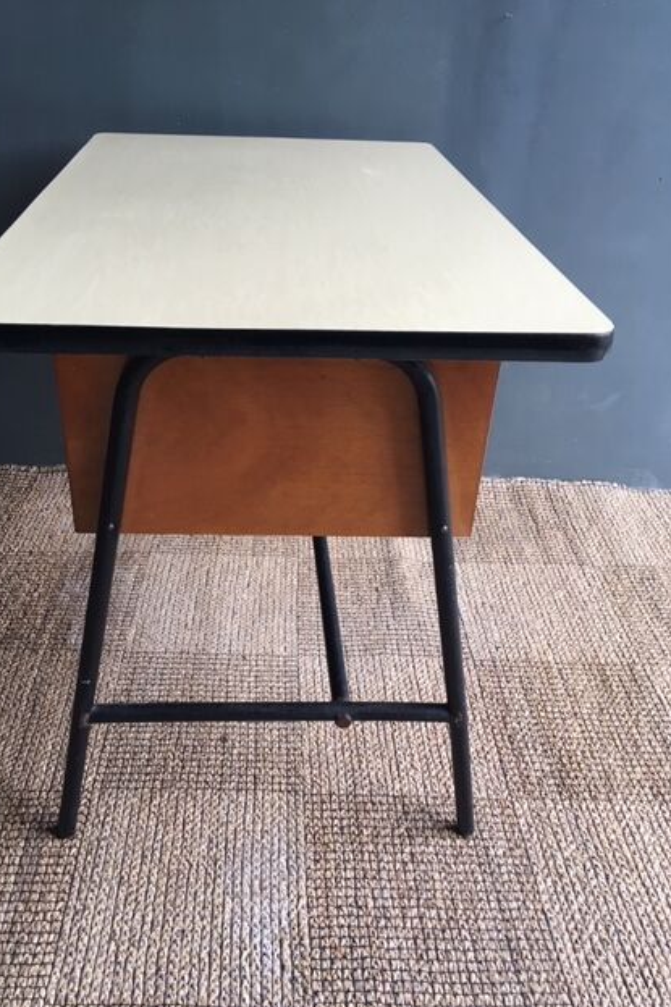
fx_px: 867
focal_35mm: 31
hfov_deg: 42.2
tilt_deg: -31.9
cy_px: 514
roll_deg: -1.2
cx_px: 293
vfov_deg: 60.3
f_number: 2.2
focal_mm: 4.15
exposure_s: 1/33
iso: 40
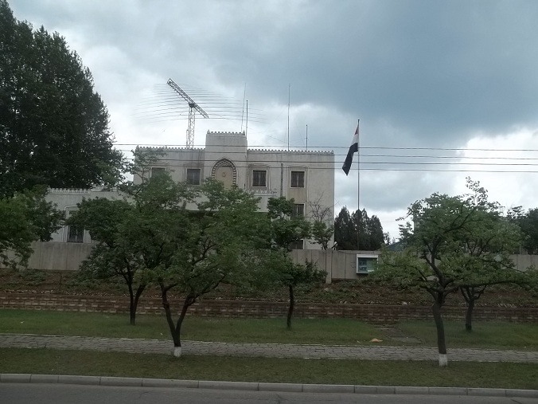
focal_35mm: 33
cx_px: 269
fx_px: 513
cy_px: 202
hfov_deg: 55.4
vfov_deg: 42.9
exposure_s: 1/500
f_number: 3.3
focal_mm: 5.9
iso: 64
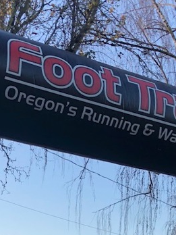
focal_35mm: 75
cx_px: 40
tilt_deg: +6.7
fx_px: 508
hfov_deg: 19.5
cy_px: 263
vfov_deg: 24.2
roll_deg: -2.9
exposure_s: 1/120
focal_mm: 4
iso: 25
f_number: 1.8
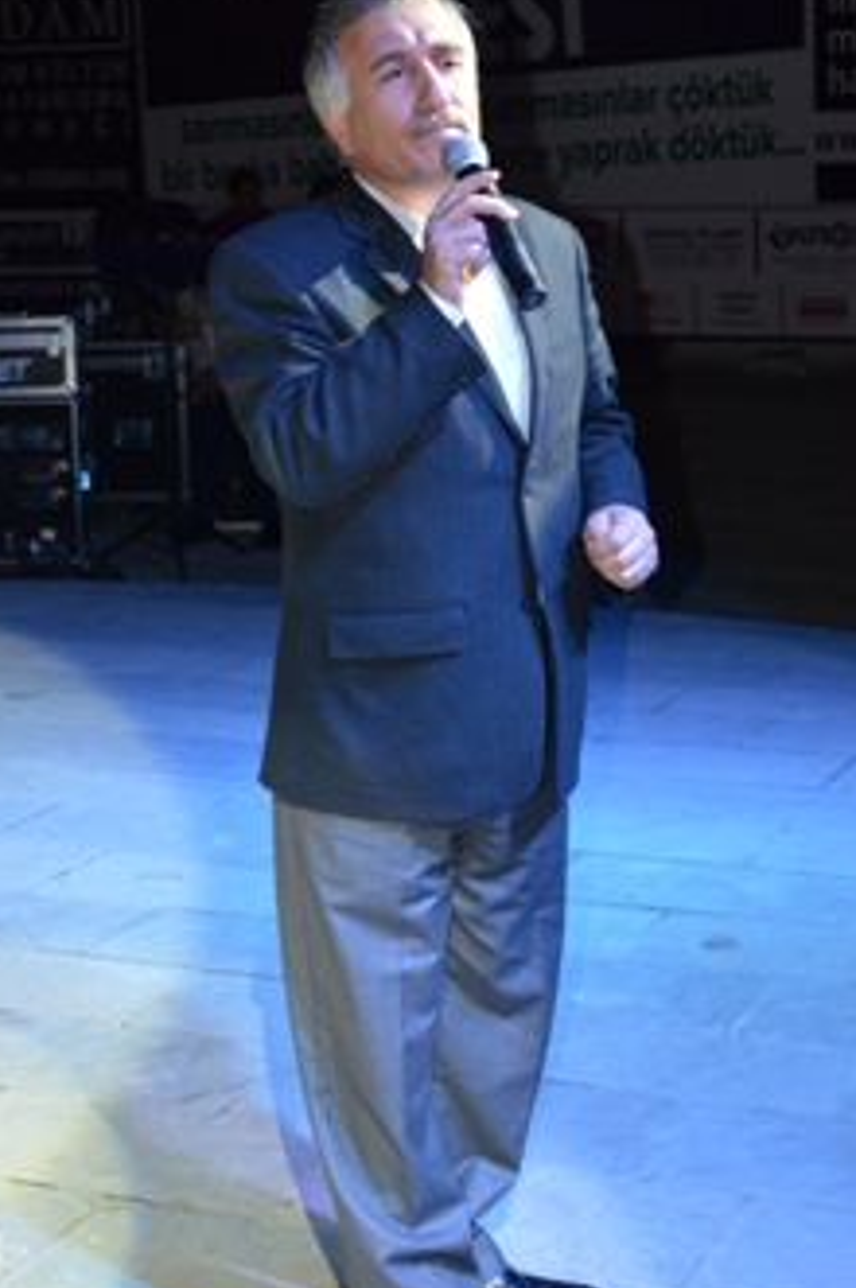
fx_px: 2609
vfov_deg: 27.7
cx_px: 418
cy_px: 595
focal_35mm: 73
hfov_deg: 18.6
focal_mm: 36
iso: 1250
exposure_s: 1/60
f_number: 5
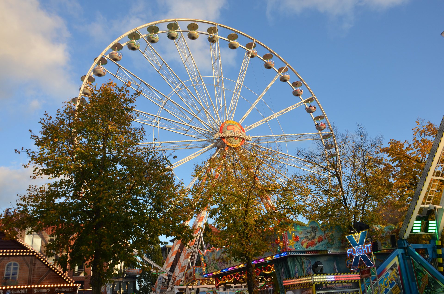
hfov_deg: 59.6
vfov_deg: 41.5
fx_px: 388
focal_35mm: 32
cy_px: 147
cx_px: 222
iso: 200
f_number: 7.1
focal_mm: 21
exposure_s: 1/200
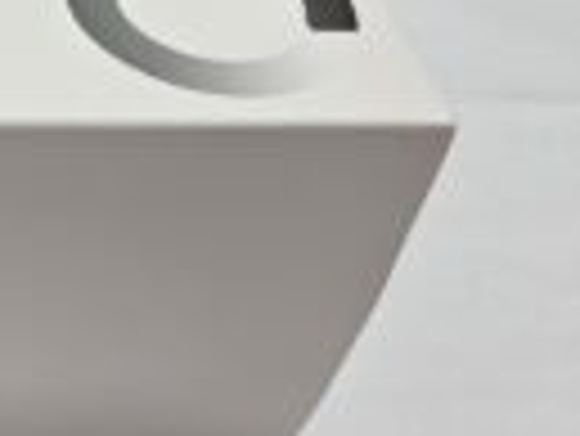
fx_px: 1241
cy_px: 108
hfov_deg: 21.4
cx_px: -328
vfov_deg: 19.8
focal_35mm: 74
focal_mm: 5.4
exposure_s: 1/183
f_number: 1.8
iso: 25
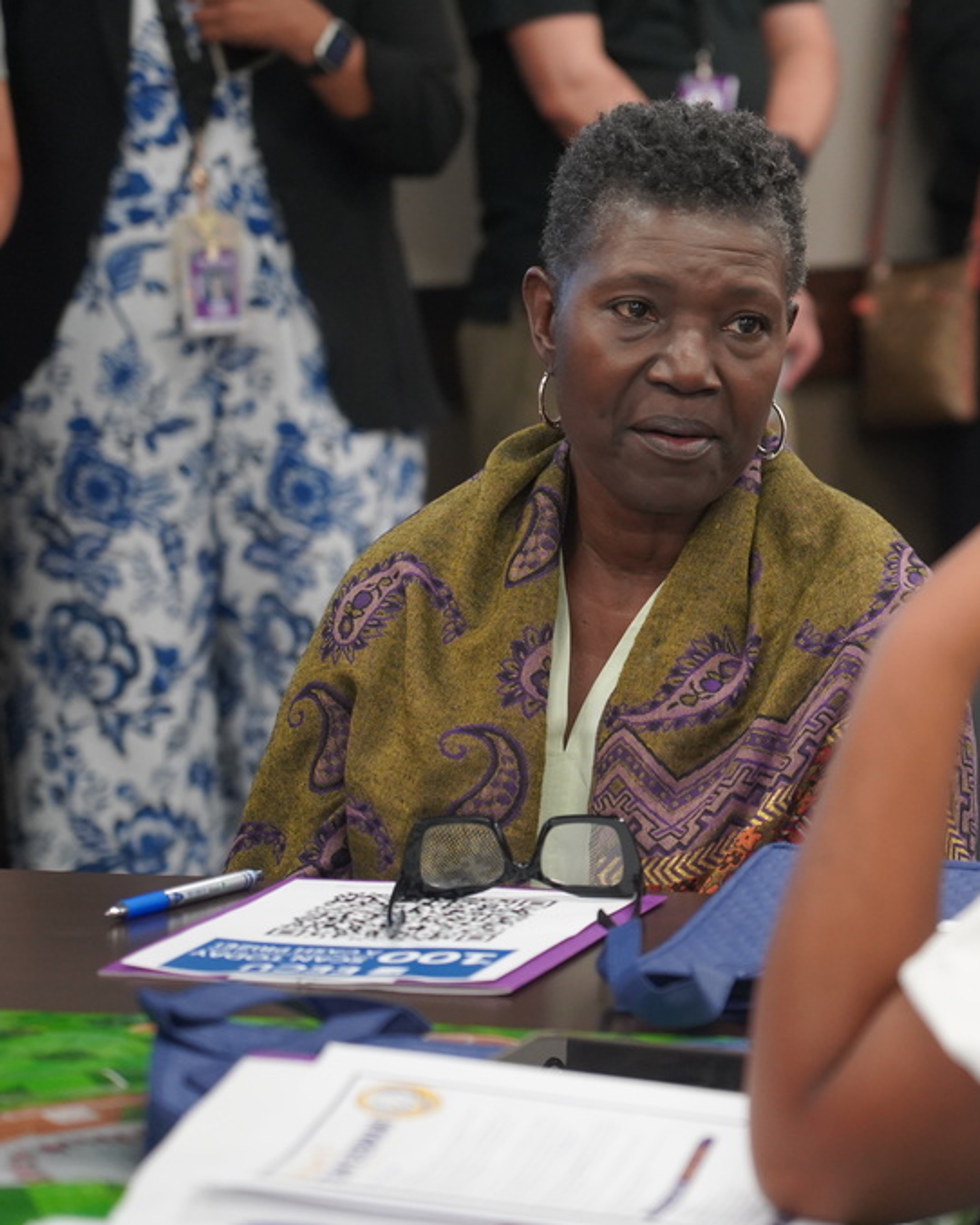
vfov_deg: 12.9
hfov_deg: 10.3
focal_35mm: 149
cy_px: 611
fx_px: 5400
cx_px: 812
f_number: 4
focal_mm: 105
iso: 2500
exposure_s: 1/160
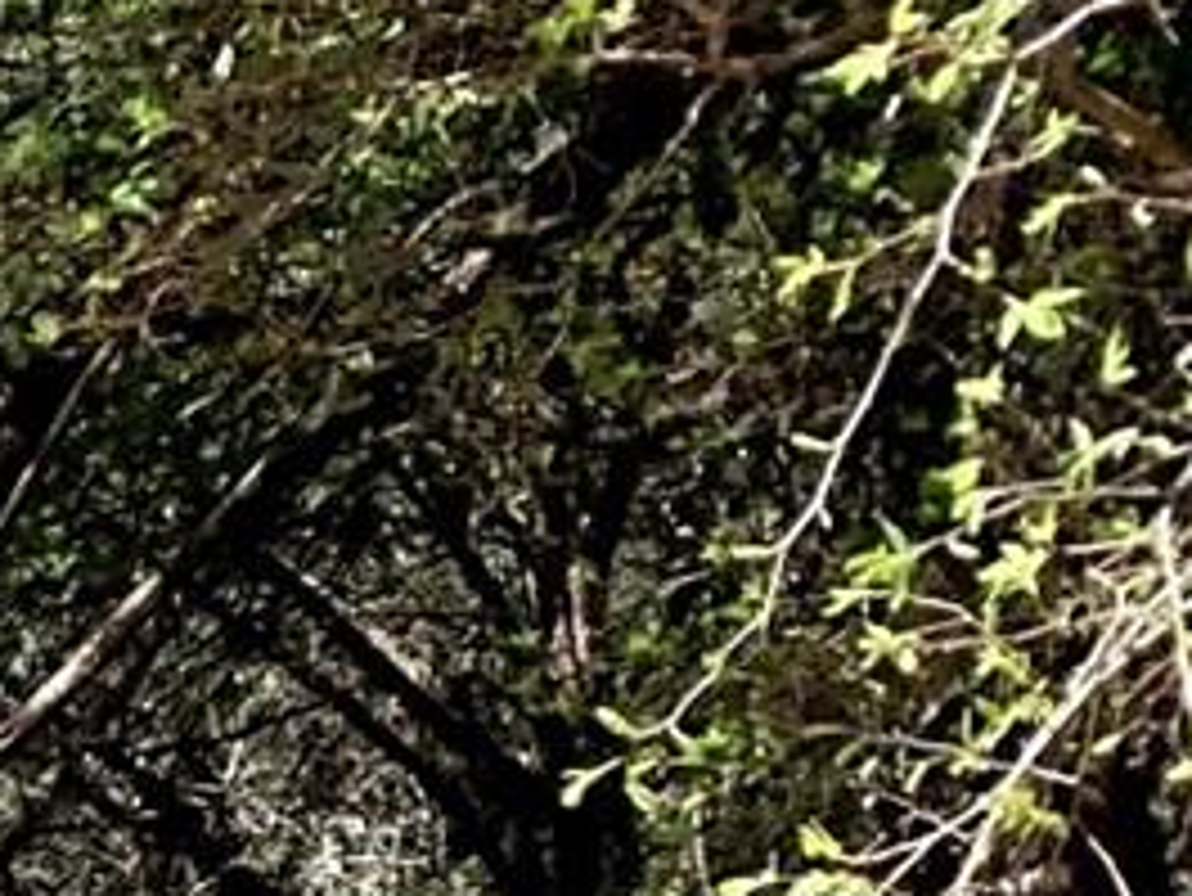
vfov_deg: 6.4
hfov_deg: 8.0
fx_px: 6925
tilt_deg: +1.5
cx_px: -2685
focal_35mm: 201
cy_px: 3188
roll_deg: -0.9
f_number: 1.8
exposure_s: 1/711
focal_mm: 4.25
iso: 25
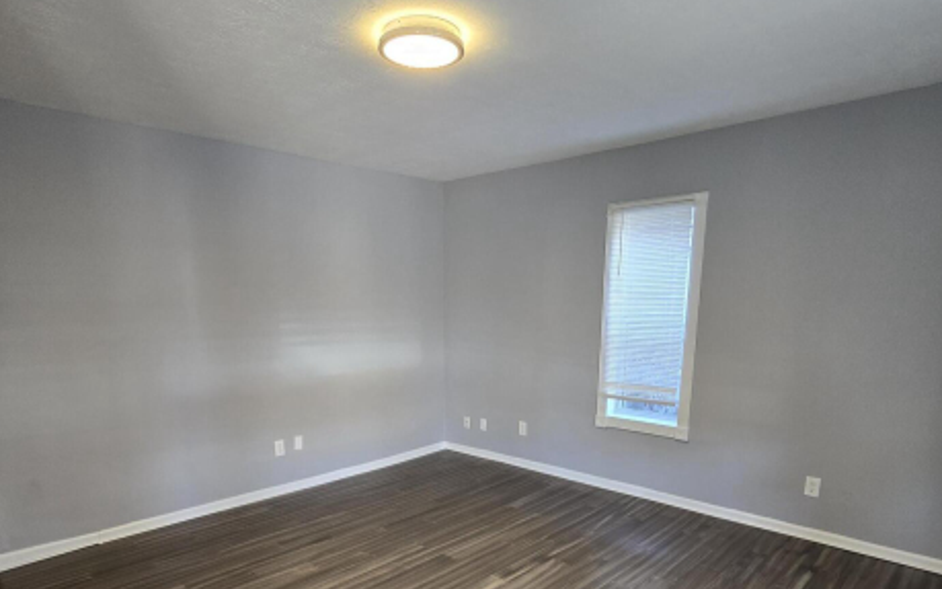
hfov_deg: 85.0
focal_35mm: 20
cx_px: 458
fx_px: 514
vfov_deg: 57.4
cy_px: 424
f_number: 2.2
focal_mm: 2.2
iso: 200
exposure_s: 1/60
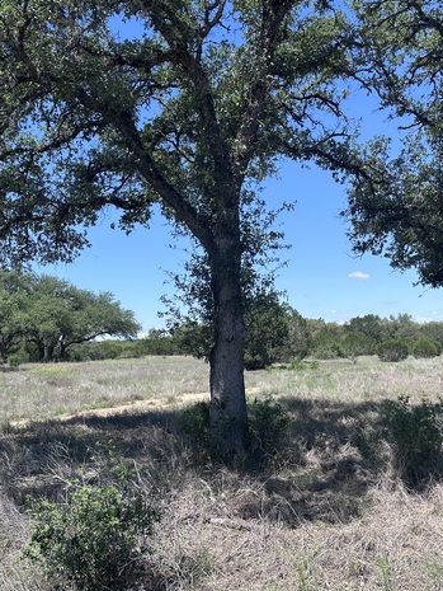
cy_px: 299
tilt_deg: +6.3
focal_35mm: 33
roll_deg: +1.7
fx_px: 563
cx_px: 255
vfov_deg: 55.3
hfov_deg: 42.8
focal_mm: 6.86
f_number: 1.78
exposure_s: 1/2967
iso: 80
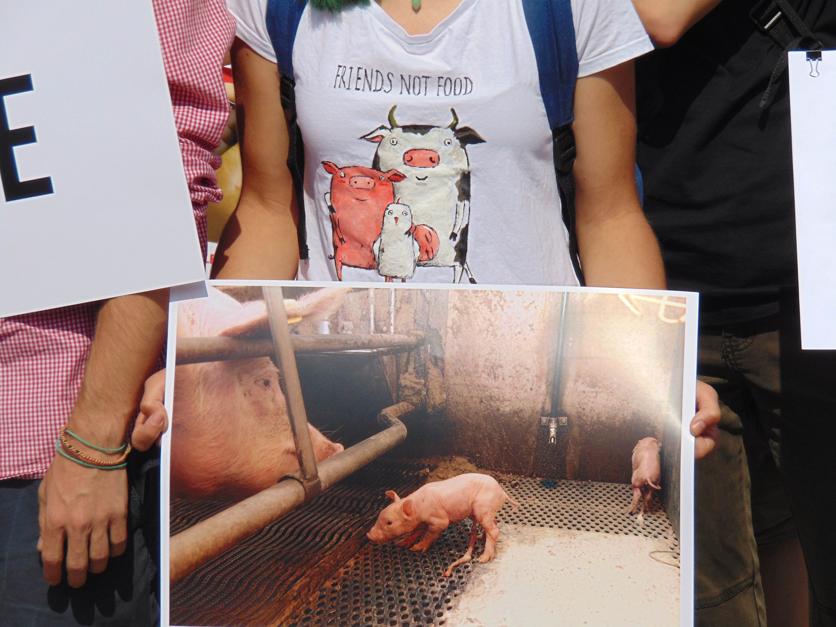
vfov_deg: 7.3
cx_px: 418
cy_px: 314
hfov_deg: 9.7
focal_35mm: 203
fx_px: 4903
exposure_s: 1/320
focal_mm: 36.4
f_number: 10.6
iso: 80
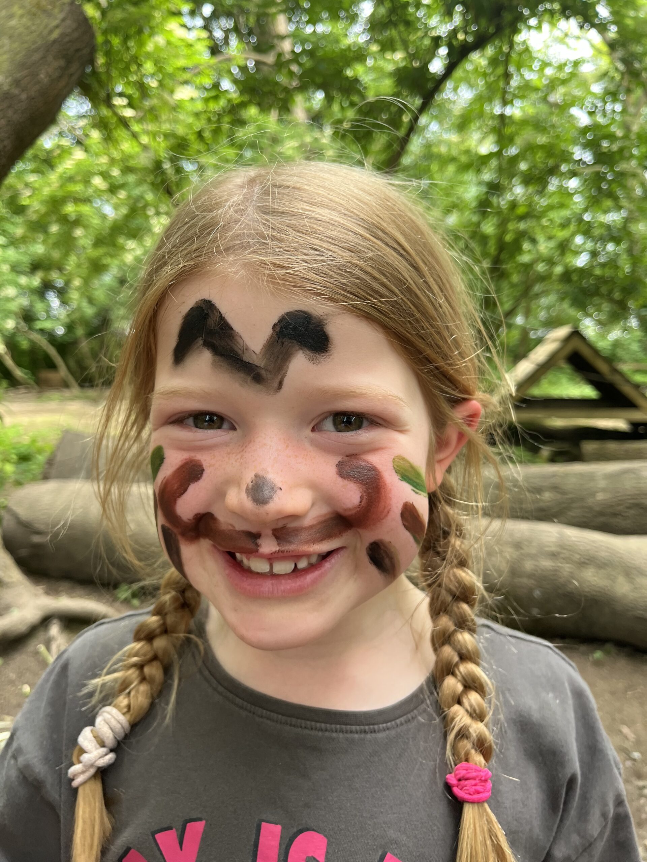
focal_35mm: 26
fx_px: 648
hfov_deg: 53.1
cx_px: 324
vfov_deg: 67.3
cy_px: 431
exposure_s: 1/122
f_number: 1.6
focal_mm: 5.1
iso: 80
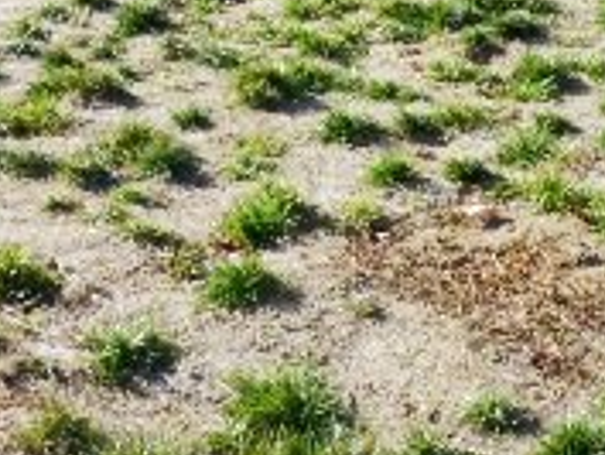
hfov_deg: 18.5
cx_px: 482
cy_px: -328
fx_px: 1836
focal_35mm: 105
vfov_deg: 13.0
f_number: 3.3
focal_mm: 5.2
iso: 80
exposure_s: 1/400
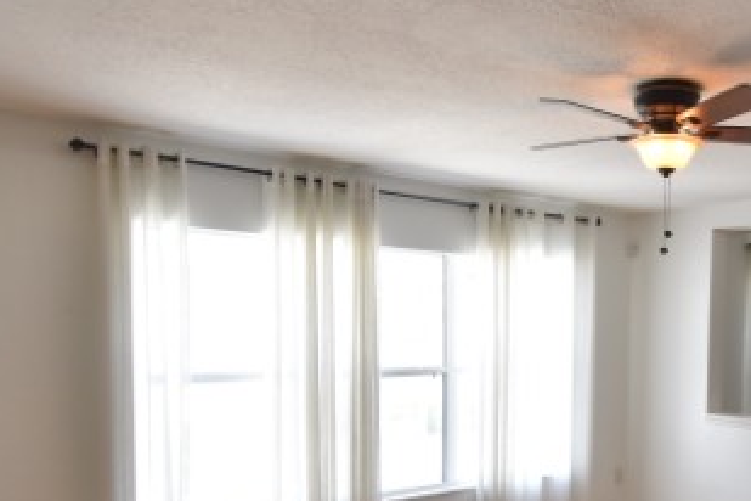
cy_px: 362
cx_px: 617
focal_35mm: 35
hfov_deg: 50.6
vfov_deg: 37.1
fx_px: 730
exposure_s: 1/125
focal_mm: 10
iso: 800
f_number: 3.5
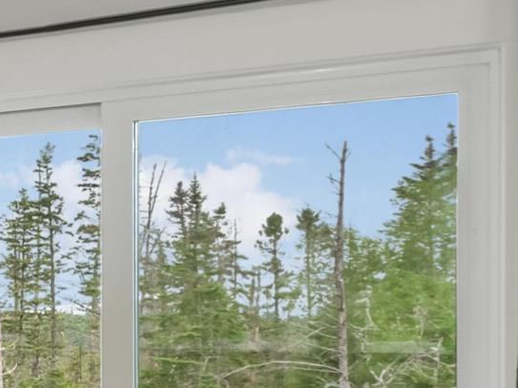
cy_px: 286
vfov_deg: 16.0
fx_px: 1376
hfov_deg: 14.6
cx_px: -696
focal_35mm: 92
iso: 320
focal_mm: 17
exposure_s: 1/125
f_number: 5.6
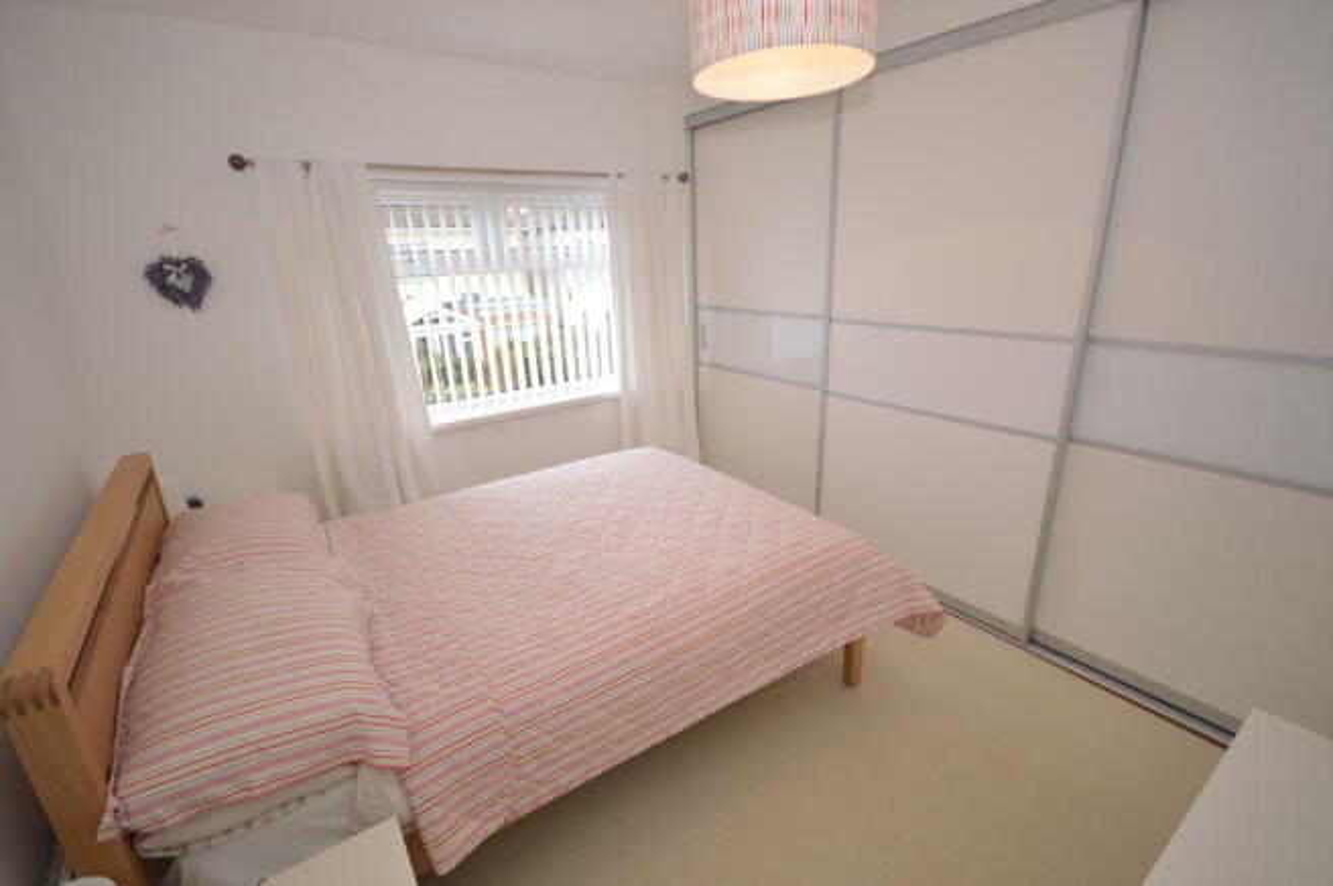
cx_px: 666
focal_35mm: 15
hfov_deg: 100.4
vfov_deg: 77.2
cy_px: 443
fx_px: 555
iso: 110
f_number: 4
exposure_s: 1/60
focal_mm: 10
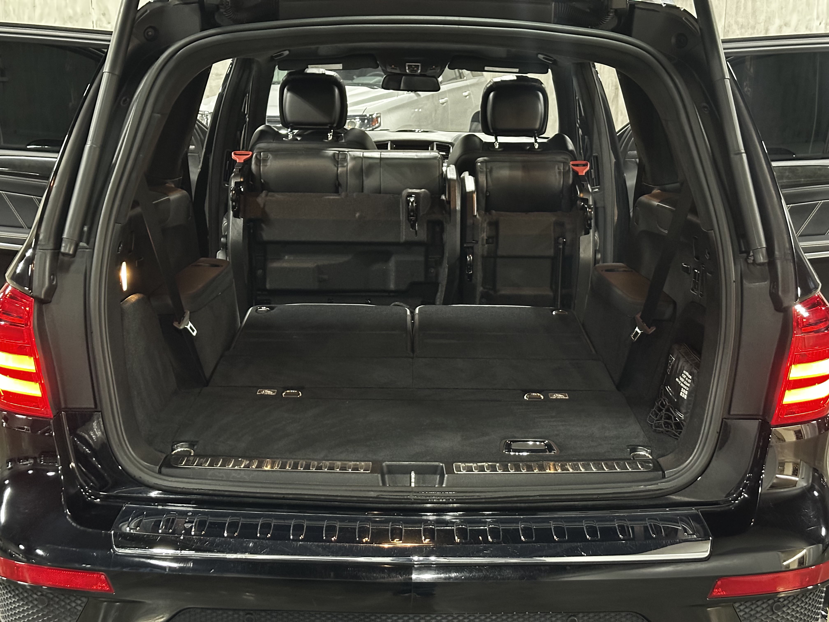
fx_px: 1150
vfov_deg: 30.3
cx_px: 414
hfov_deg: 39.7
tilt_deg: -12.9
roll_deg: -0.1
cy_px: 311
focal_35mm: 48
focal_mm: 6.86
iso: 640
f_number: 1.78
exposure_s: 1/24
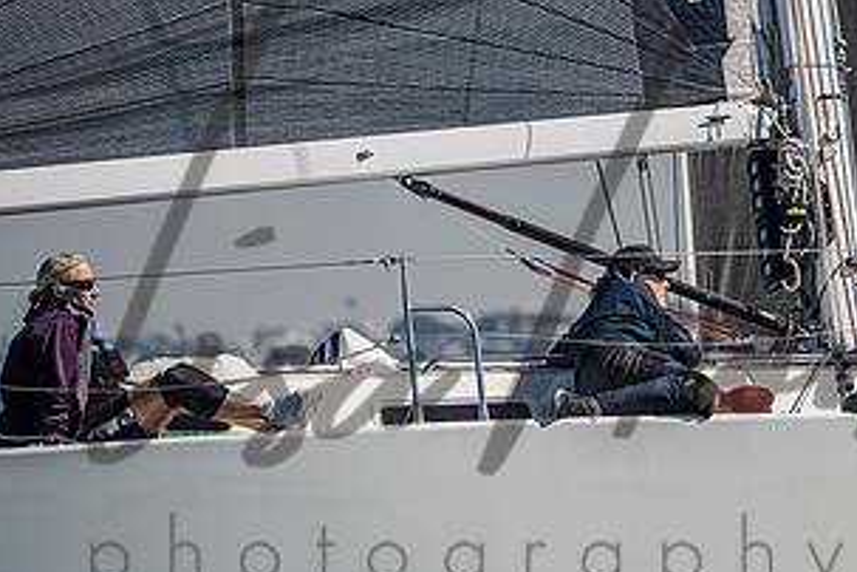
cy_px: 344
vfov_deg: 2.8
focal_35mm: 498
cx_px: 718
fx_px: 11854
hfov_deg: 4.1
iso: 400
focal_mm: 260
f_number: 5
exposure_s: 1/6400
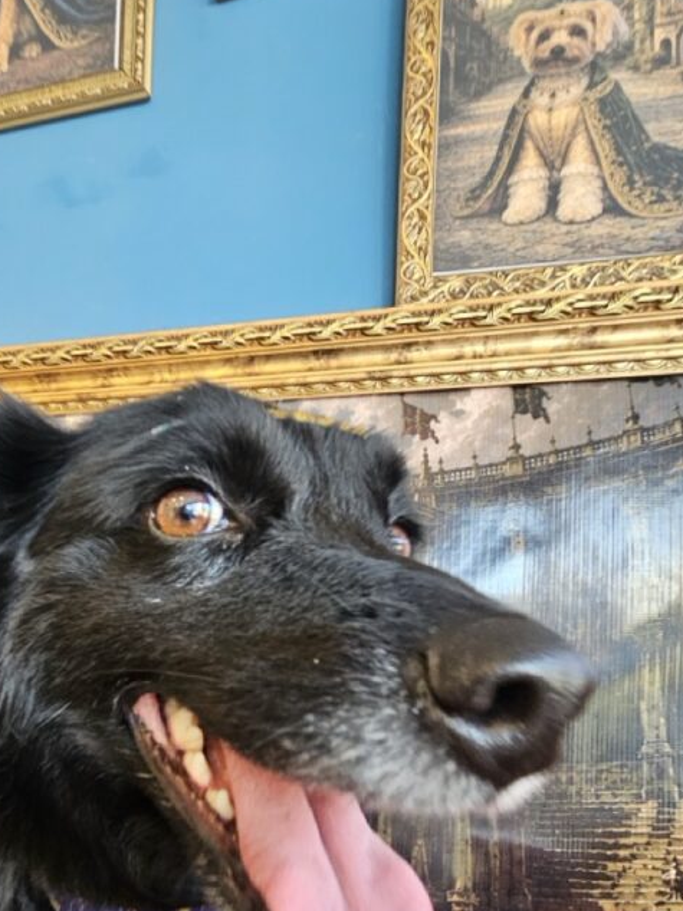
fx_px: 553
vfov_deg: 75.9
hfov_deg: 60.6
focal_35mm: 21
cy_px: 624
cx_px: 187
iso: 250
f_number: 2.2
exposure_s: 1/60
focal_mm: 2.2
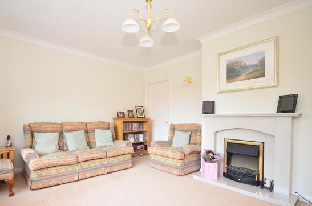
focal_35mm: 18
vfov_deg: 66.8
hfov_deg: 89.3
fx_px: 156
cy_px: 118
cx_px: 129
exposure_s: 1/3
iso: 200
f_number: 5
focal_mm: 10
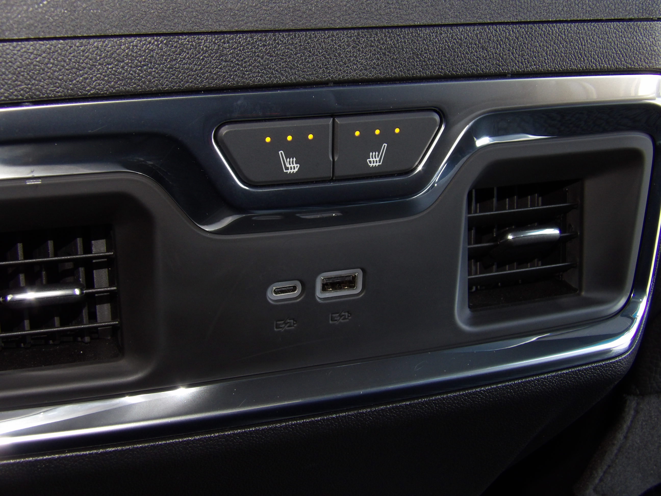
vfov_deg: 27.5
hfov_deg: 36.2
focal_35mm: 53
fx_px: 1012
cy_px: 248
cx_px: 330
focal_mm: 9.5
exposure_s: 1/28
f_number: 3.9
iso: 200
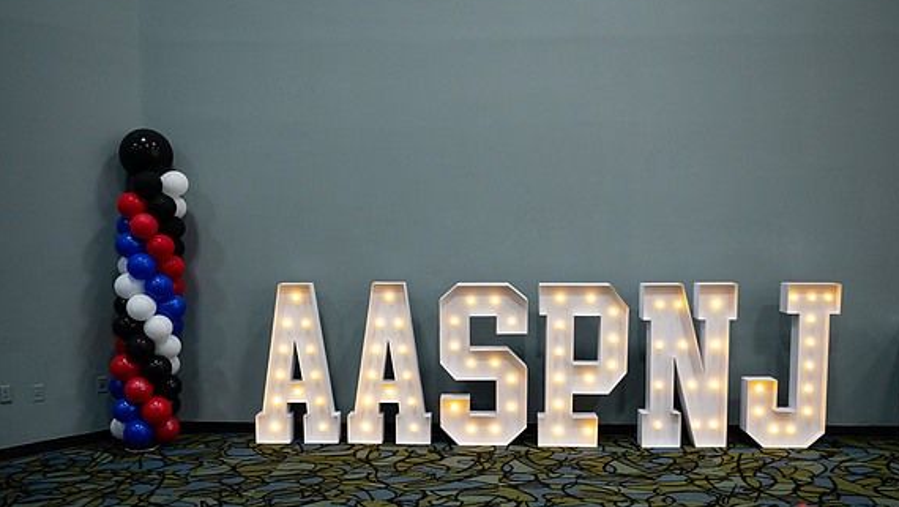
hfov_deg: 62.6
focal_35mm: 31
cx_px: 455
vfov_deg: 37.8
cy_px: 281
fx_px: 739
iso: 3200
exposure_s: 1/200
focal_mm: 29
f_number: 3.2
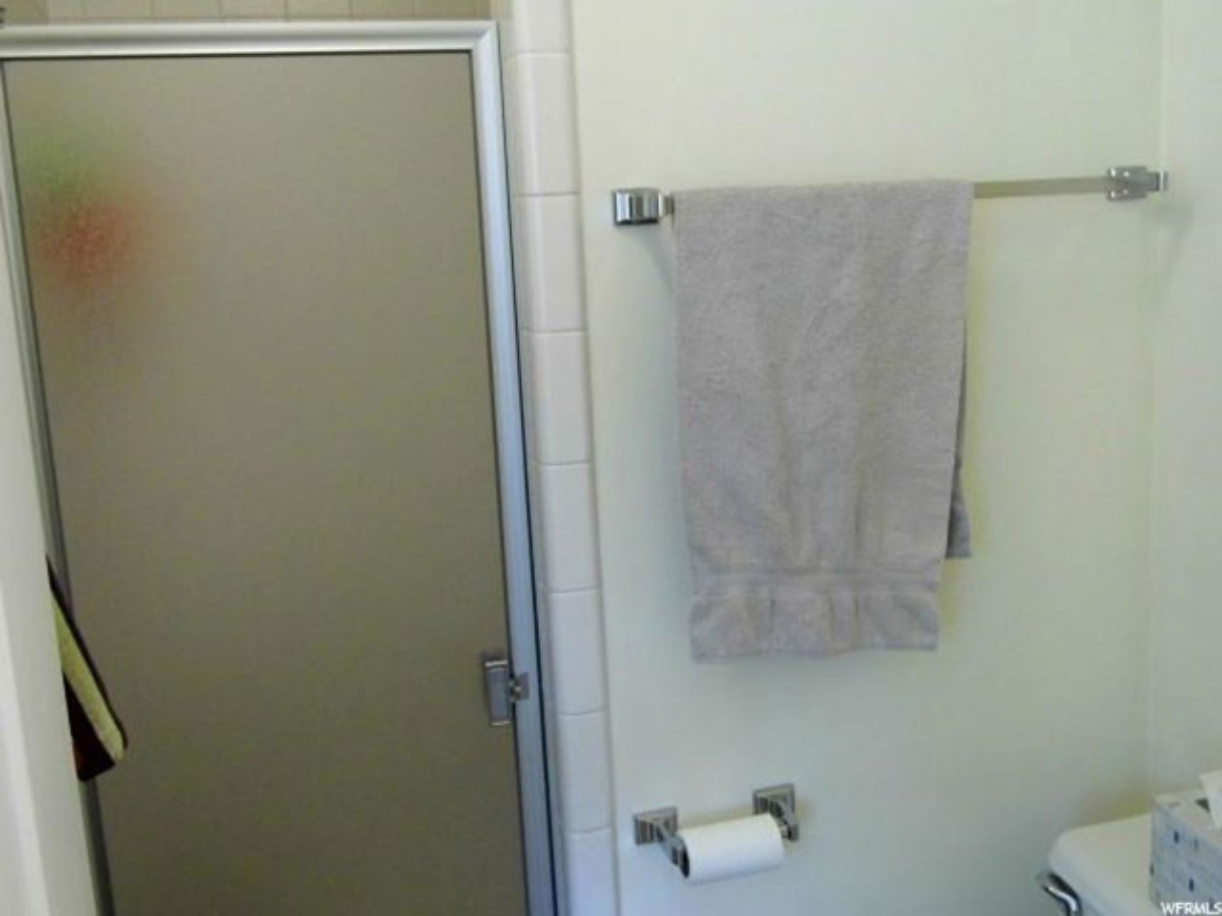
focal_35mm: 34
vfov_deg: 41.8
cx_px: 611
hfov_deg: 54.0
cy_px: 458
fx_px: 1200
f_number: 3.3
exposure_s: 1/20
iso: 400
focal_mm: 6.11
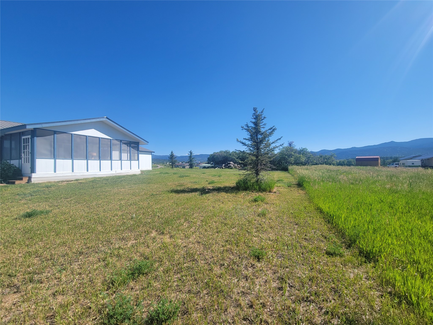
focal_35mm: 13
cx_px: 216
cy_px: 162
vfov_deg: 89.9
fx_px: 163
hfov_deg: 106.2
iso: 50
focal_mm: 2.2
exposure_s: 1/1606
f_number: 2.2
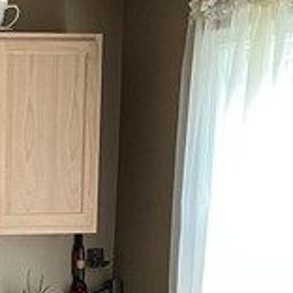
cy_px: 473
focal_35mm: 168
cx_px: -178
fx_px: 1609
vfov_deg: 10.0
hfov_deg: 10.0
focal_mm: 3
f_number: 1.8
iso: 64
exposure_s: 1/60
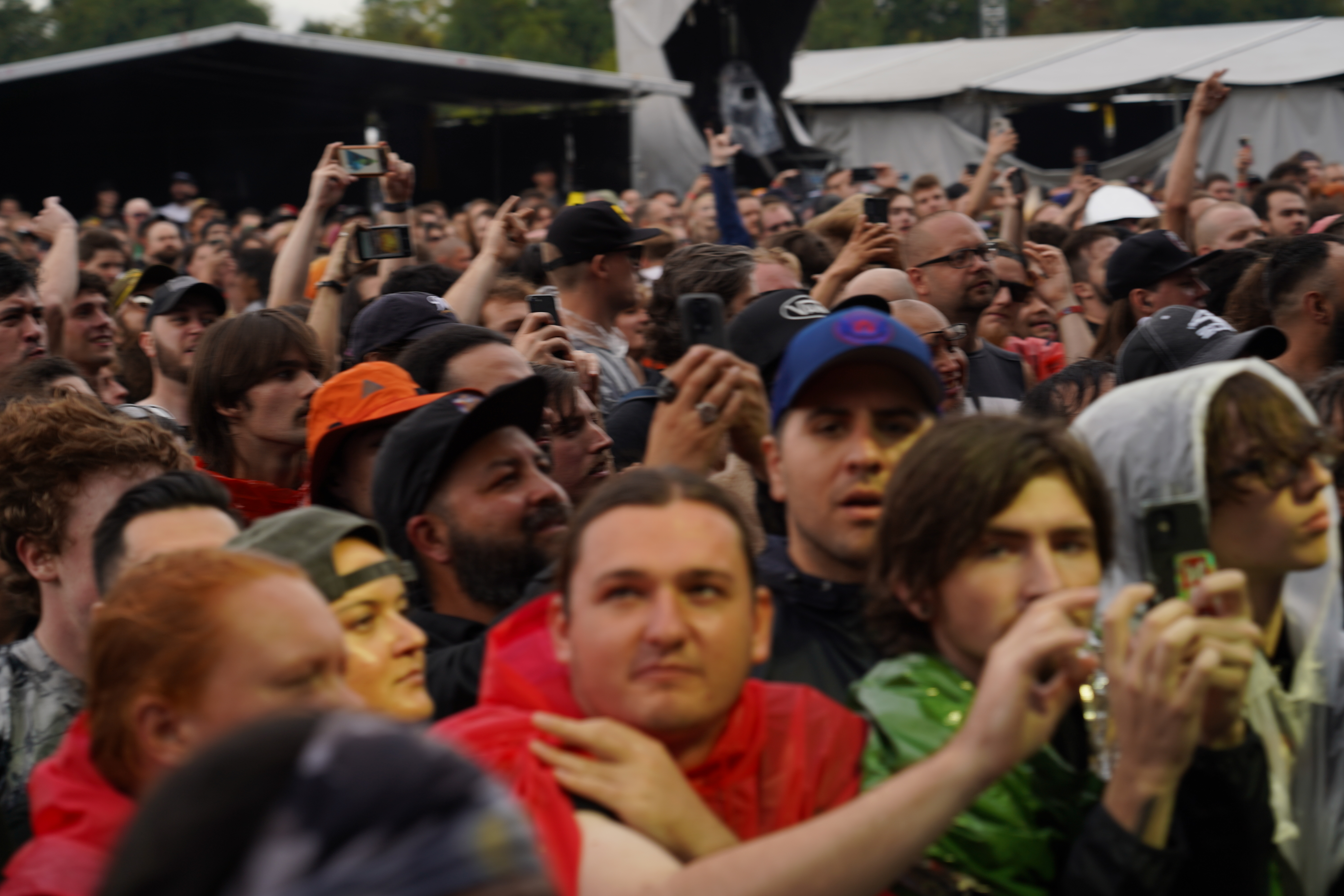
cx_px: 672
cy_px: 448
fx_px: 3920
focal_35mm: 105
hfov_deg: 19.5
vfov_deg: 13.0
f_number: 5.6
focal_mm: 105
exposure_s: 1/250
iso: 100
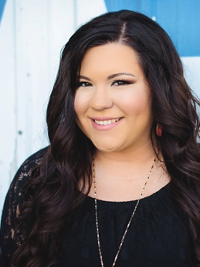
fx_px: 617
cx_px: 169
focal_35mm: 80
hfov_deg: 18.2
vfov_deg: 24.4
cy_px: 123
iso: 400
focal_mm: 50
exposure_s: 1/800
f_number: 2.2
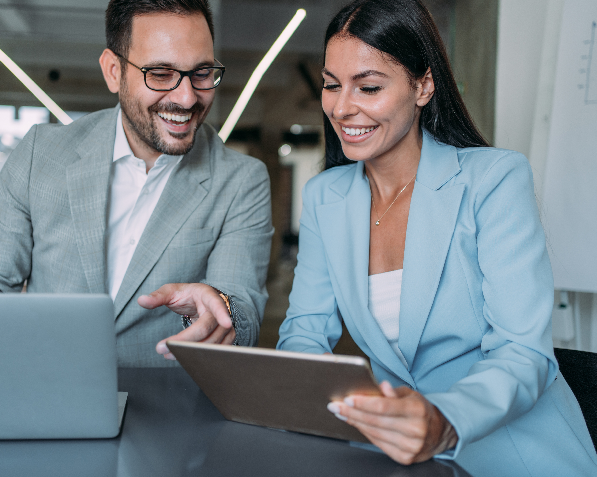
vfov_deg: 37.3
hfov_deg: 45.6
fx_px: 707
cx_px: 251
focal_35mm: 40
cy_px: 242
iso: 320
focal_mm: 35
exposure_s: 1/250
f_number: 2.2
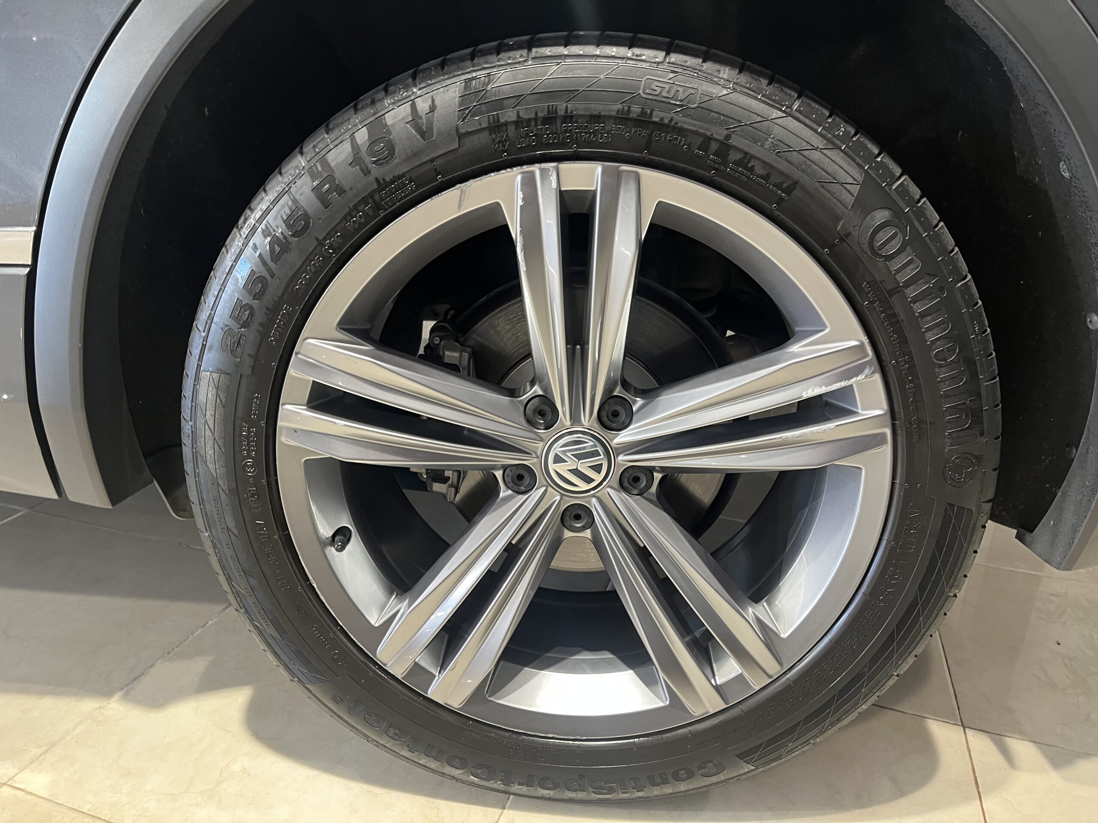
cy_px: 412
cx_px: 549
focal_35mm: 26
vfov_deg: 53.1
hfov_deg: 67.3
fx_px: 825
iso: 160
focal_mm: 5.1
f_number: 1.6
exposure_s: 1/50
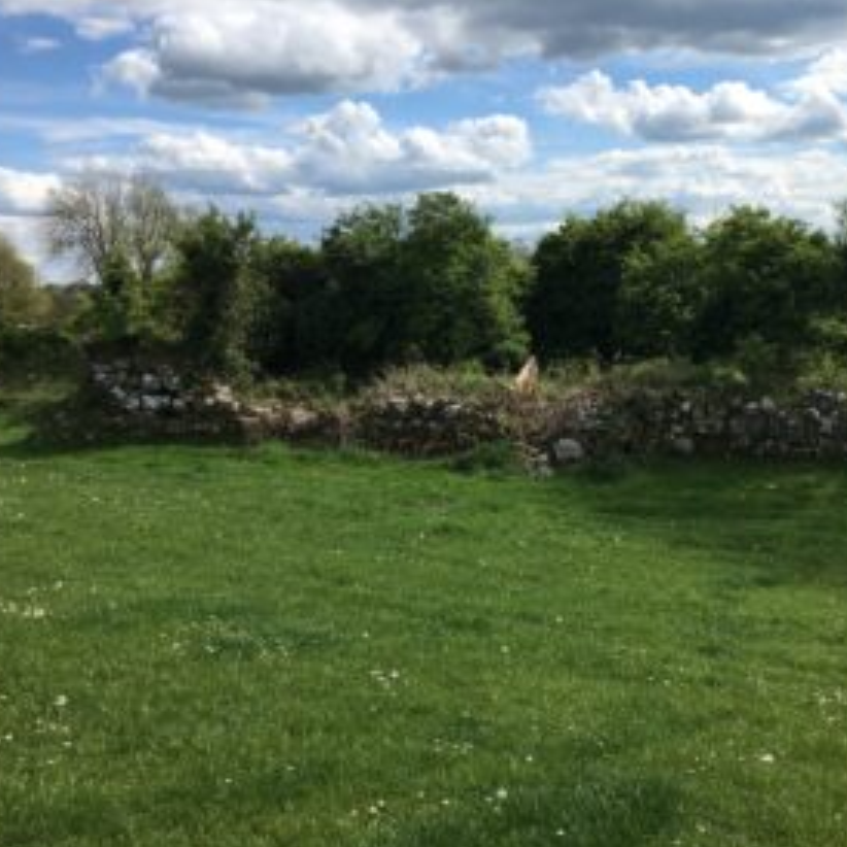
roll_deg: +2.5
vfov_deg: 47.2
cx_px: 482
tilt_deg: -7.3
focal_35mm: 35
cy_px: 428
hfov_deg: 47.1
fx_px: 969
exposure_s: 1/1748
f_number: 2.2
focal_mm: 4.15
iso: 25
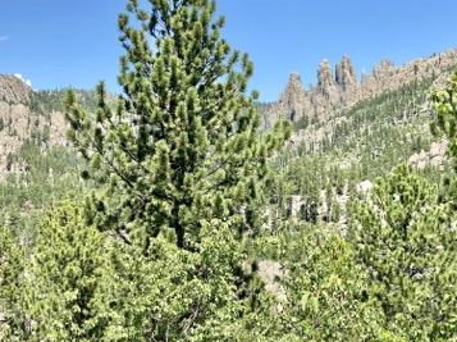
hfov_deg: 27.8
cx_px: 257
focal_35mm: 70
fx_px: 923
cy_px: 119
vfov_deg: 20.9
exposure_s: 1/1020
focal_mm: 6
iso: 20
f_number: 2
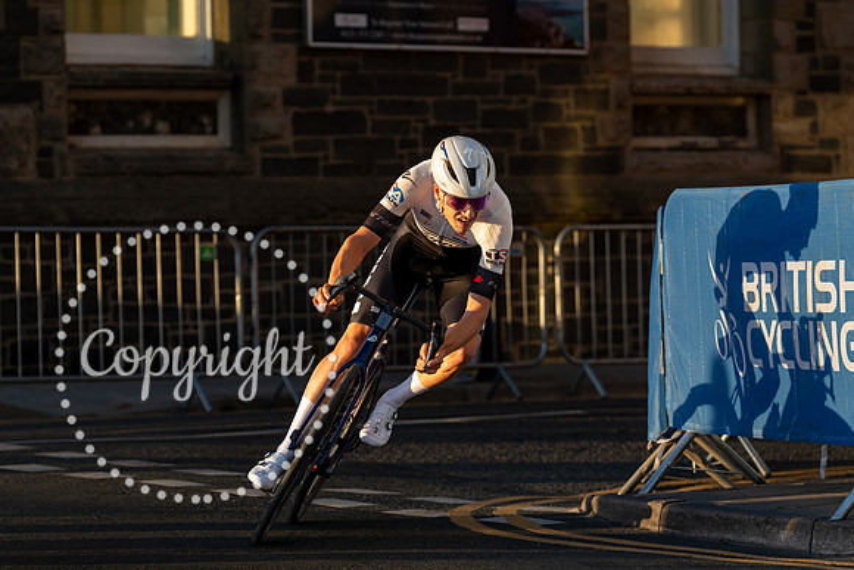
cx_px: 427
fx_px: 3512
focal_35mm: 148
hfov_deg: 13.9
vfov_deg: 9.3
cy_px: 285
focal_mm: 148
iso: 200
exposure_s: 1/1000
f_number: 4
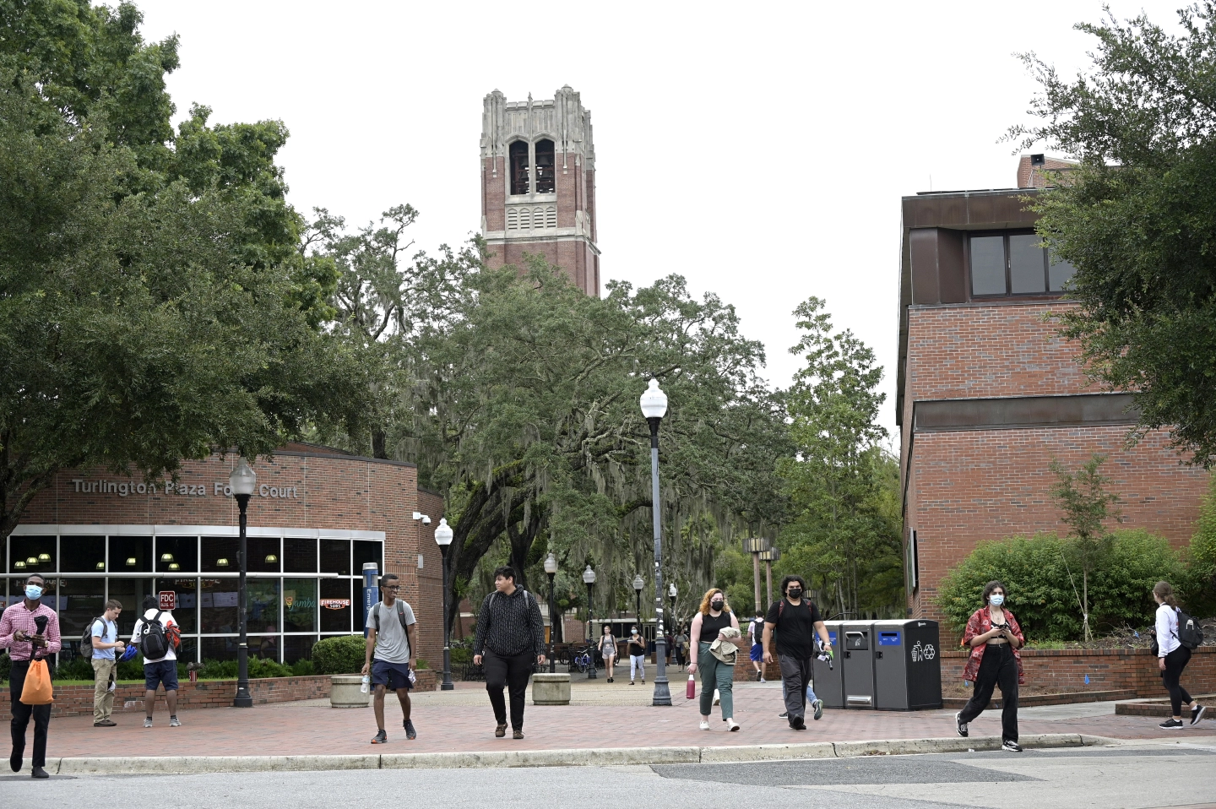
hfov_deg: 35.1
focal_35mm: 57
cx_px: 608
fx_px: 1924
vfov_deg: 23.7
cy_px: 404
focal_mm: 57
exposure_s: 1/400
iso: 900
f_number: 6.3
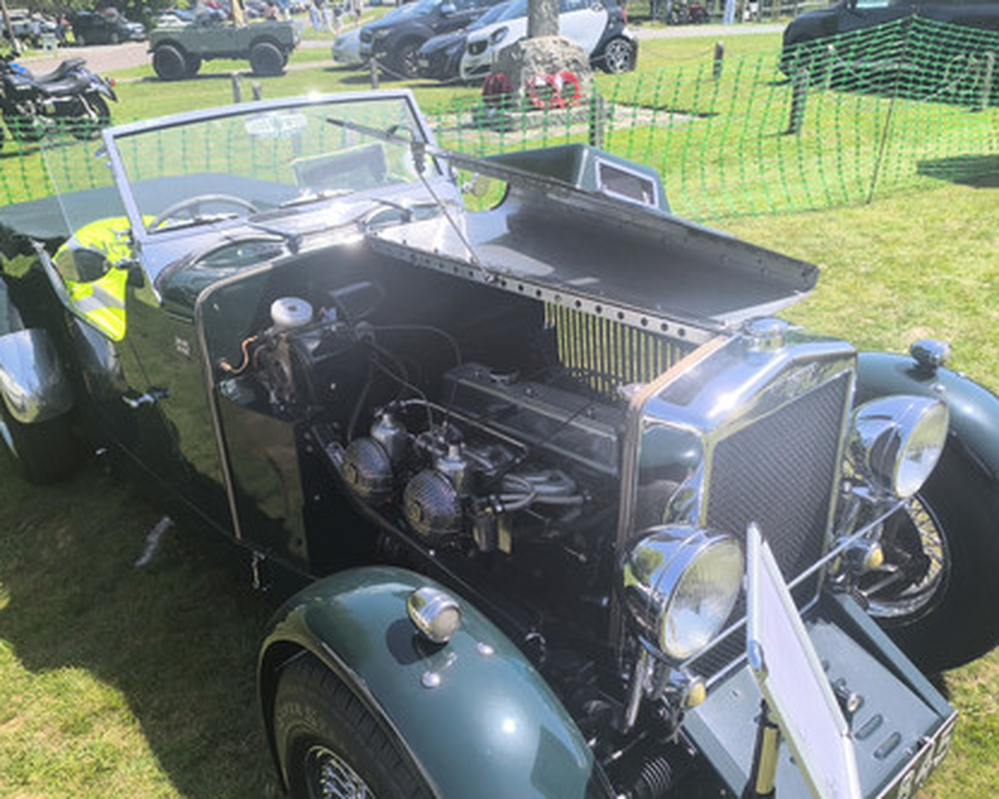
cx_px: 454
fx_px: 798
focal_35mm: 27
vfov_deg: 53.1
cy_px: 431
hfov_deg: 63.9
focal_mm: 6.14
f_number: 1.65
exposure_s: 1/879
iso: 50
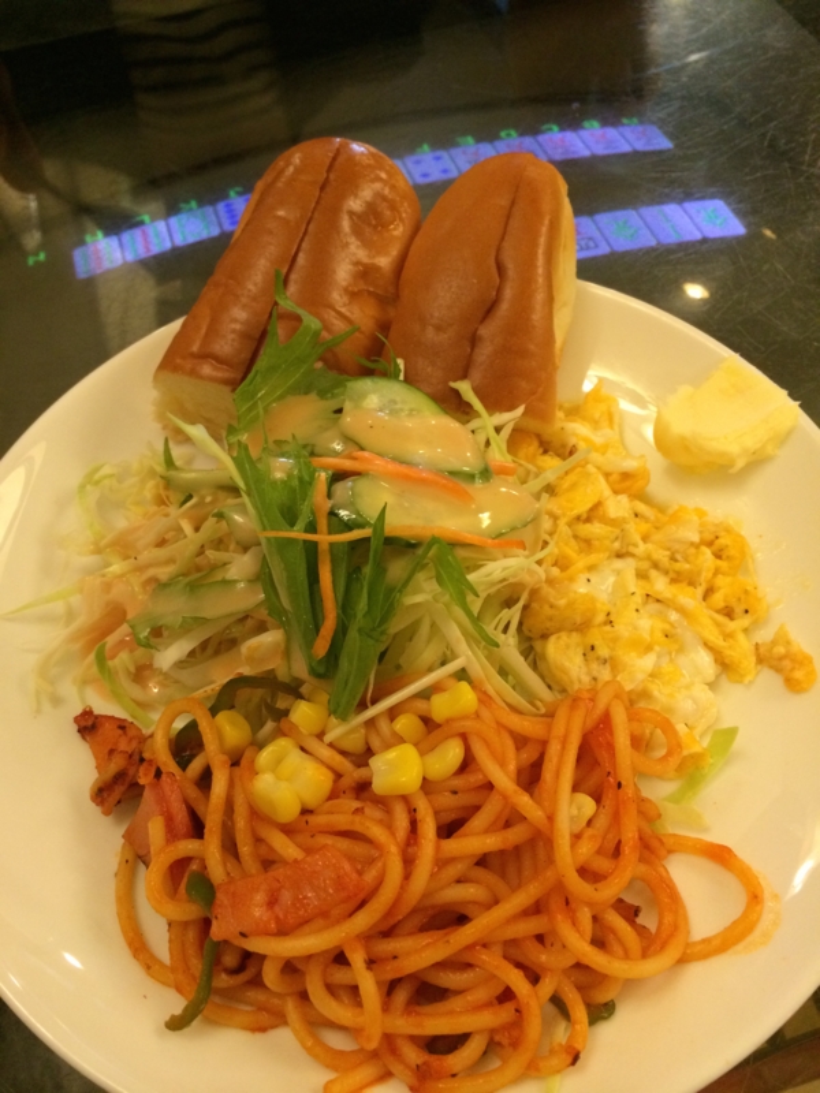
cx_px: 410
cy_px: 546
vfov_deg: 60.0
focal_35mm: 30
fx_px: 948
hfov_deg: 46.8
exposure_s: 1/33
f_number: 2.2
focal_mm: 4.12
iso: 320
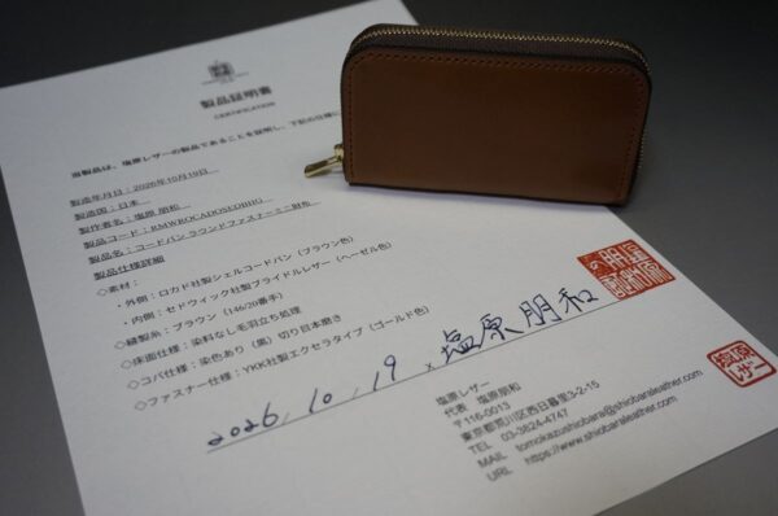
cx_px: 389
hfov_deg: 51.4
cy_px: 258
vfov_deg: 35.4
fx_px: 809
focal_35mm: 38
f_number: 4.5
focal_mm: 25
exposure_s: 1/160
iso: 640
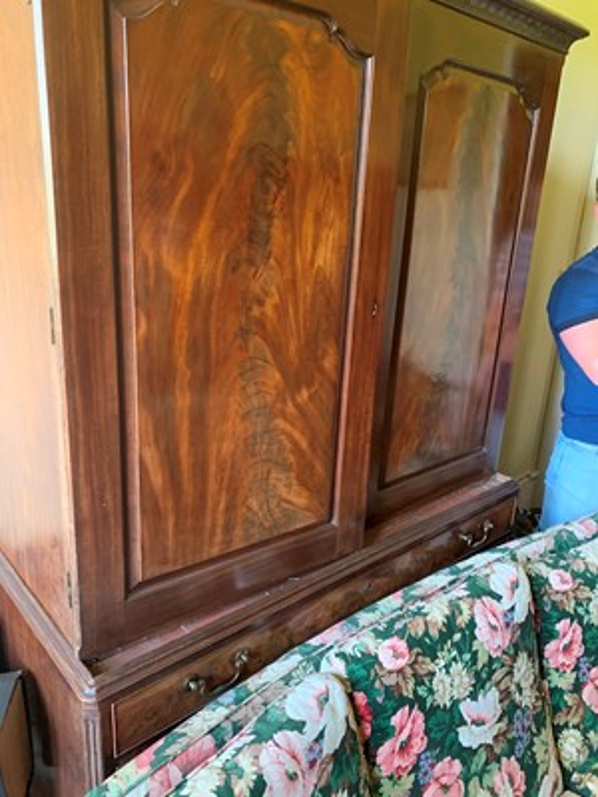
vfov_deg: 67.3
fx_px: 599
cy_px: 398
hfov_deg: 53.1
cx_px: 299
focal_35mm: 26
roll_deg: -3.7
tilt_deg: -16.9
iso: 400
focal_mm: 4.25
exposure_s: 1/40
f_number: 1.8
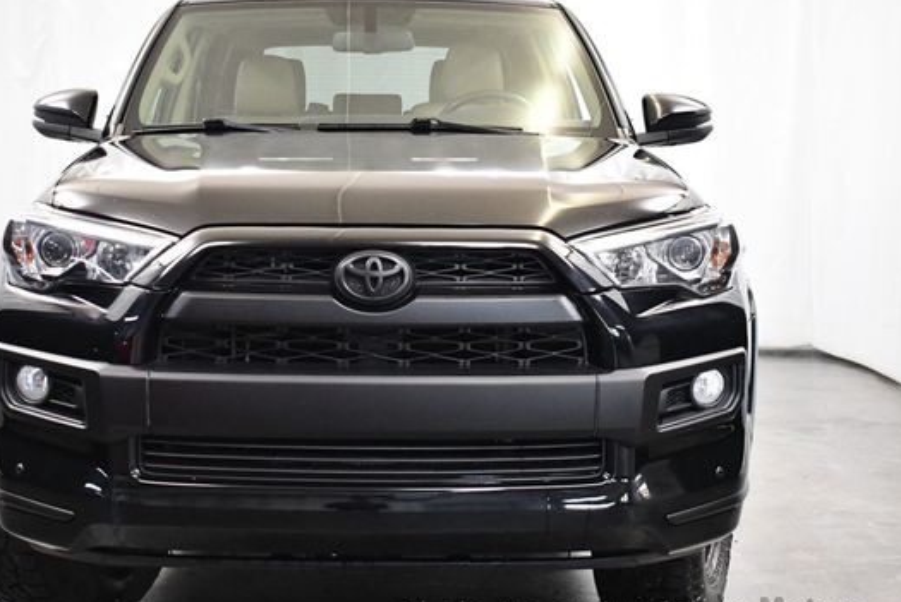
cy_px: 278
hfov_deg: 32.8
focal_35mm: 61
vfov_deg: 22.3
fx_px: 1528
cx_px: 374
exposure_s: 1/125
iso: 3200
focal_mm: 25
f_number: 4
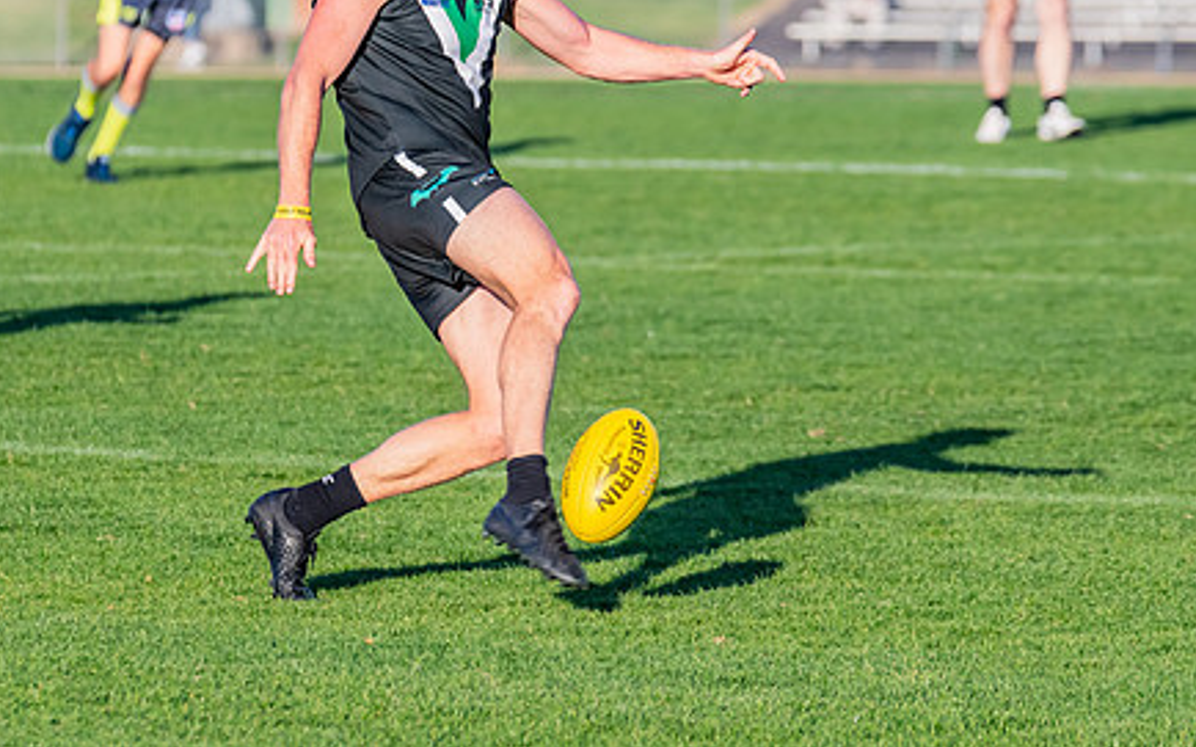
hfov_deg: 4.9
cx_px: 524
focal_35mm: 427
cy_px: 207
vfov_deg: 3.1
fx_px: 13914
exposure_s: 1/1600
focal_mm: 270
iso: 800
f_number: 8
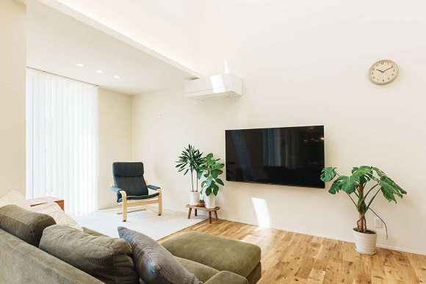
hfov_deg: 84.0
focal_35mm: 20
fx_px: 237
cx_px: 213
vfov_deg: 62.0
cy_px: 142
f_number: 9
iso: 500
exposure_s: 1/60
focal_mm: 20
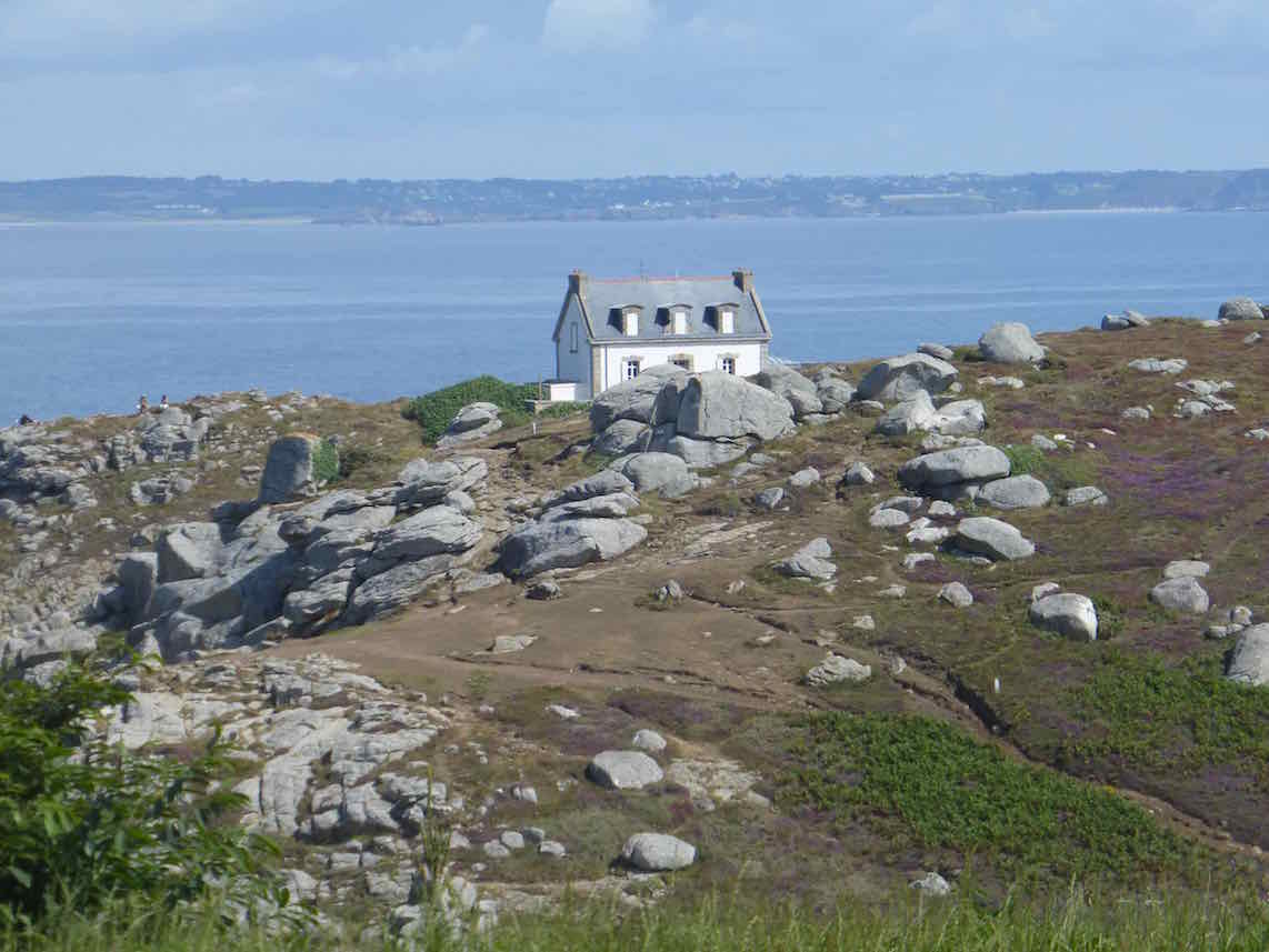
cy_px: 476
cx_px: 634
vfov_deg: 7.2
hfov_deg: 9.6
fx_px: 7553
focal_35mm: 206
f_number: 5.5
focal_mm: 33.3
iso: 100
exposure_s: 1/500
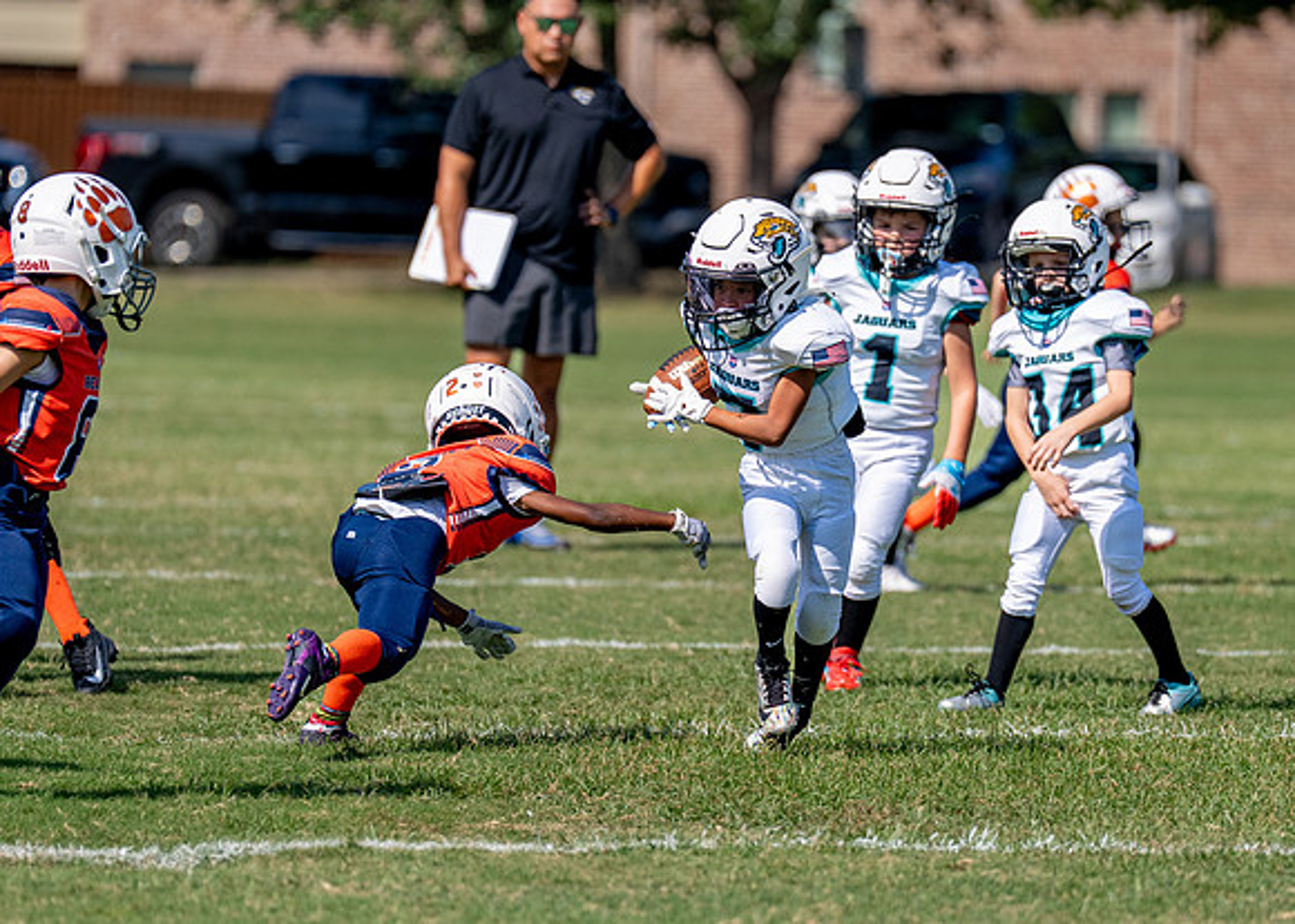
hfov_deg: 5.1
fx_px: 14561
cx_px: 764
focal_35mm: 396
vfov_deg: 3.6
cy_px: 520
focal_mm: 200
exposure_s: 1/5000
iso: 200
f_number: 2.8
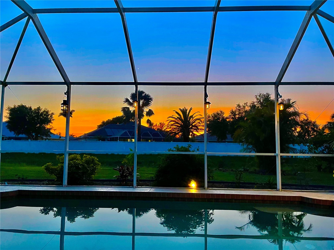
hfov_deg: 67.3
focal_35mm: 26
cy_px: 125
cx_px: 167
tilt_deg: +4.2
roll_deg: +0.1
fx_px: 251
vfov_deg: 53.1
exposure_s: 1/60
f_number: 1.6
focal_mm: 5.1
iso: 400
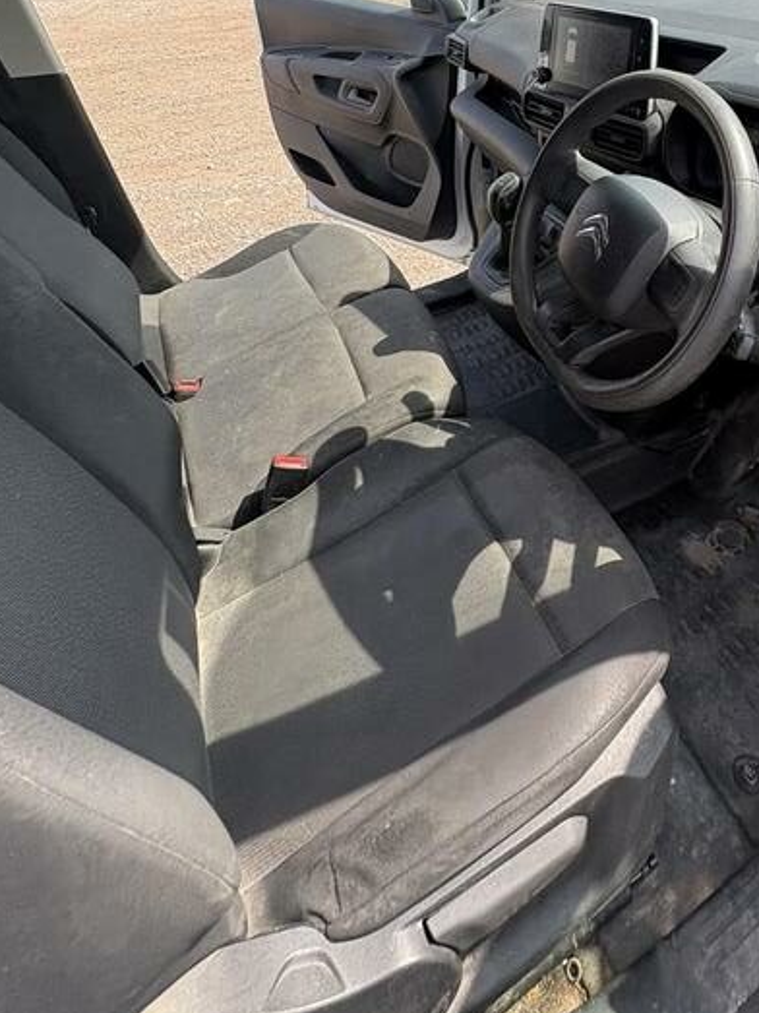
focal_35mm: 24
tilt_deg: -21.1
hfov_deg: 53.9
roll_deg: +1.8
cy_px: 205
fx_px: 702
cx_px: 579
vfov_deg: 65.3
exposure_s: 1/176
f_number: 2.2
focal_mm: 2.22
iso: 40
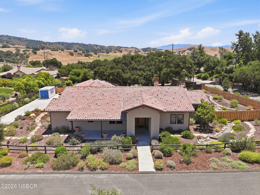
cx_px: 130
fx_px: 180
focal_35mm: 24
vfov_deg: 56.8
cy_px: 98
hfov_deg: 71.6
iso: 120
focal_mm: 12.3
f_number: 2.8
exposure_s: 1/2000
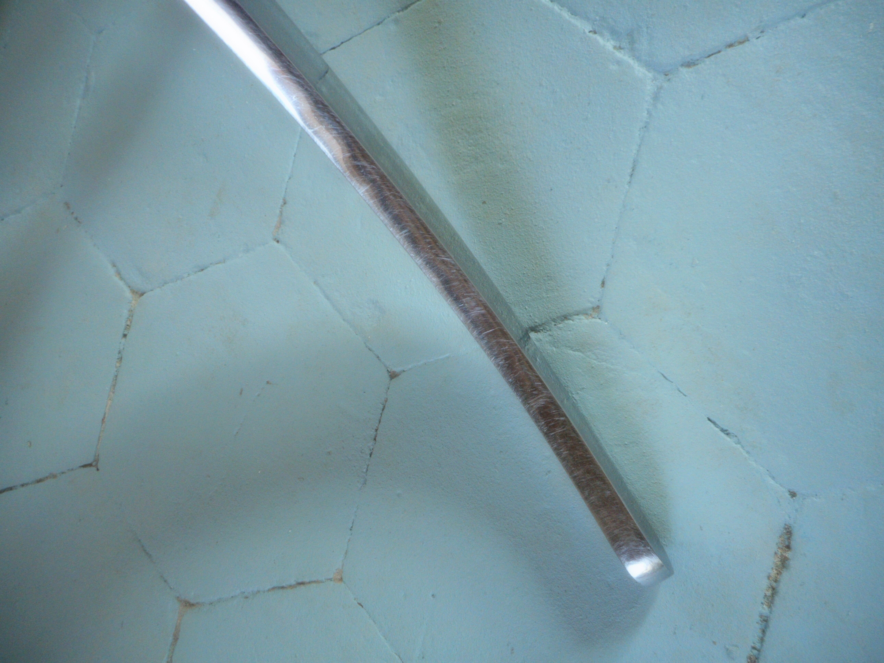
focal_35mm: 25
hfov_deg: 69.4
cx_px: 442
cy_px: 332
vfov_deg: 54.9
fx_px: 638
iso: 360
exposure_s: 1/30
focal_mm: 4.5
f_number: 3.7
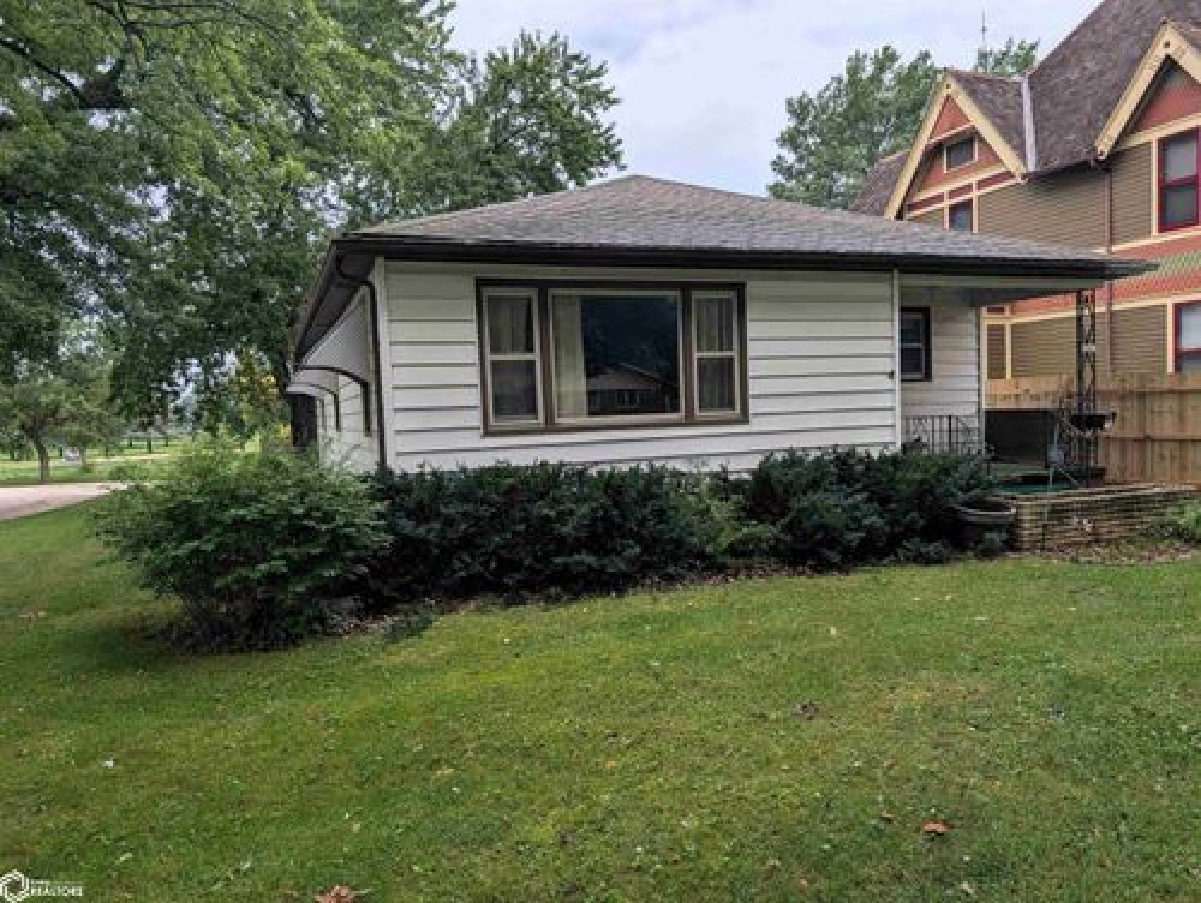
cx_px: 600
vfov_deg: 56.9
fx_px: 833
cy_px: 452
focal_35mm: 24
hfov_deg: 71.5
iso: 19
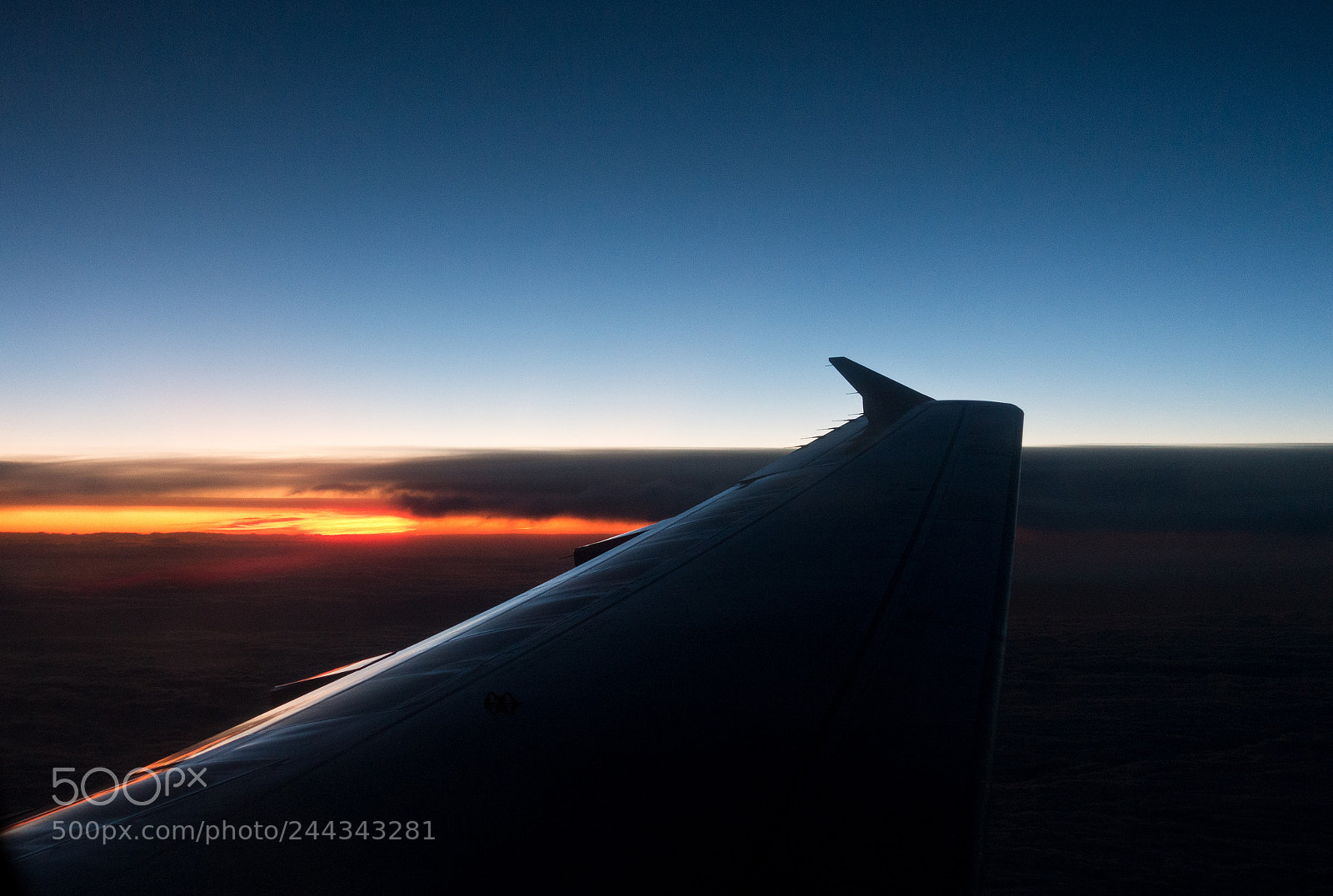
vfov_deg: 31.4
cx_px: 666
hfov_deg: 45.3
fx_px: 1596
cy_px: 448
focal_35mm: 43
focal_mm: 15.94
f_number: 2.8
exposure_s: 1/50
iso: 800
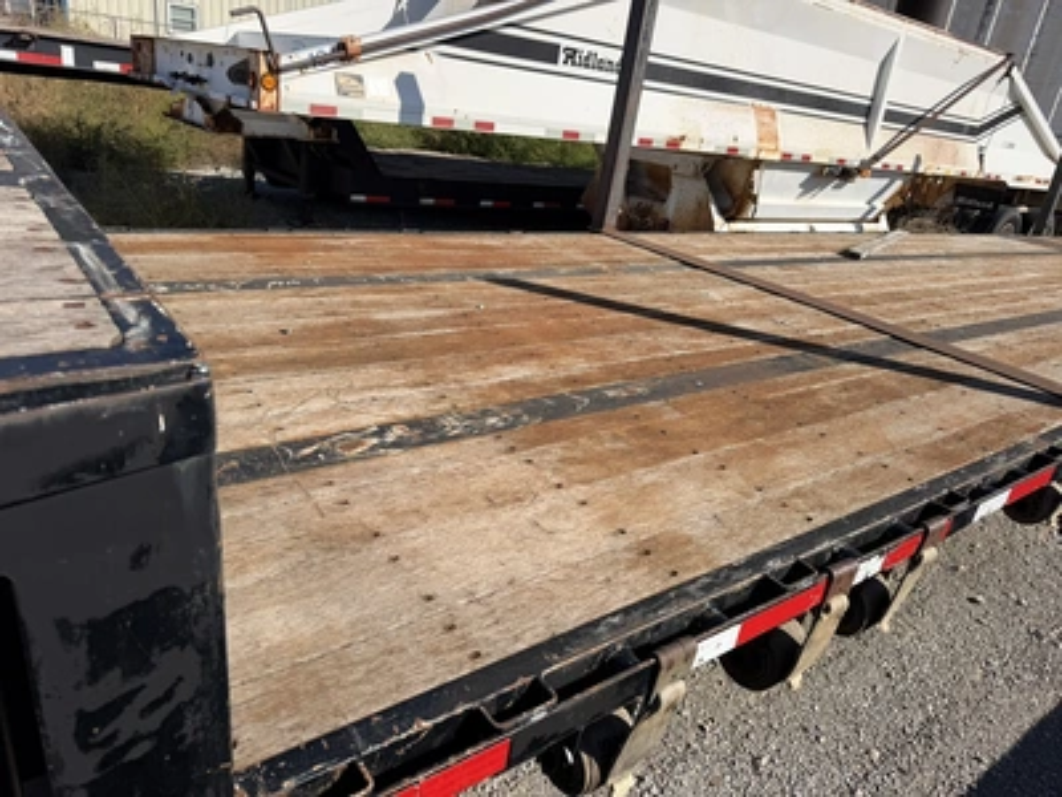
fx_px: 736
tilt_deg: -20.0
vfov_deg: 56.8
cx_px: 531
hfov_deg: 71.6
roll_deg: -6.0
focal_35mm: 24
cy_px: 398
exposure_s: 1/5319
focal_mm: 6.76
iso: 80
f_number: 1.78
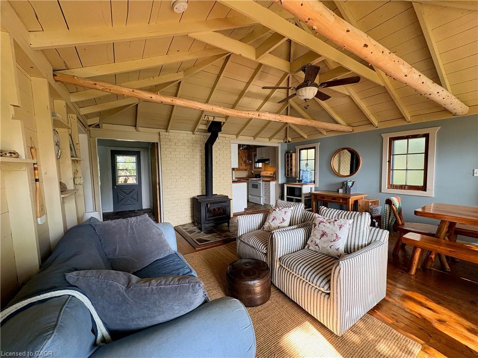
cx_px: 239
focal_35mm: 14
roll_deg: +0.2
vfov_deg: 85.7
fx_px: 193
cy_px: 179
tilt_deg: -3.0
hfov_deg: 102.1
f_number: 2.2
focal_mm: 2.22
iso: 160
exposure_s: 1/99
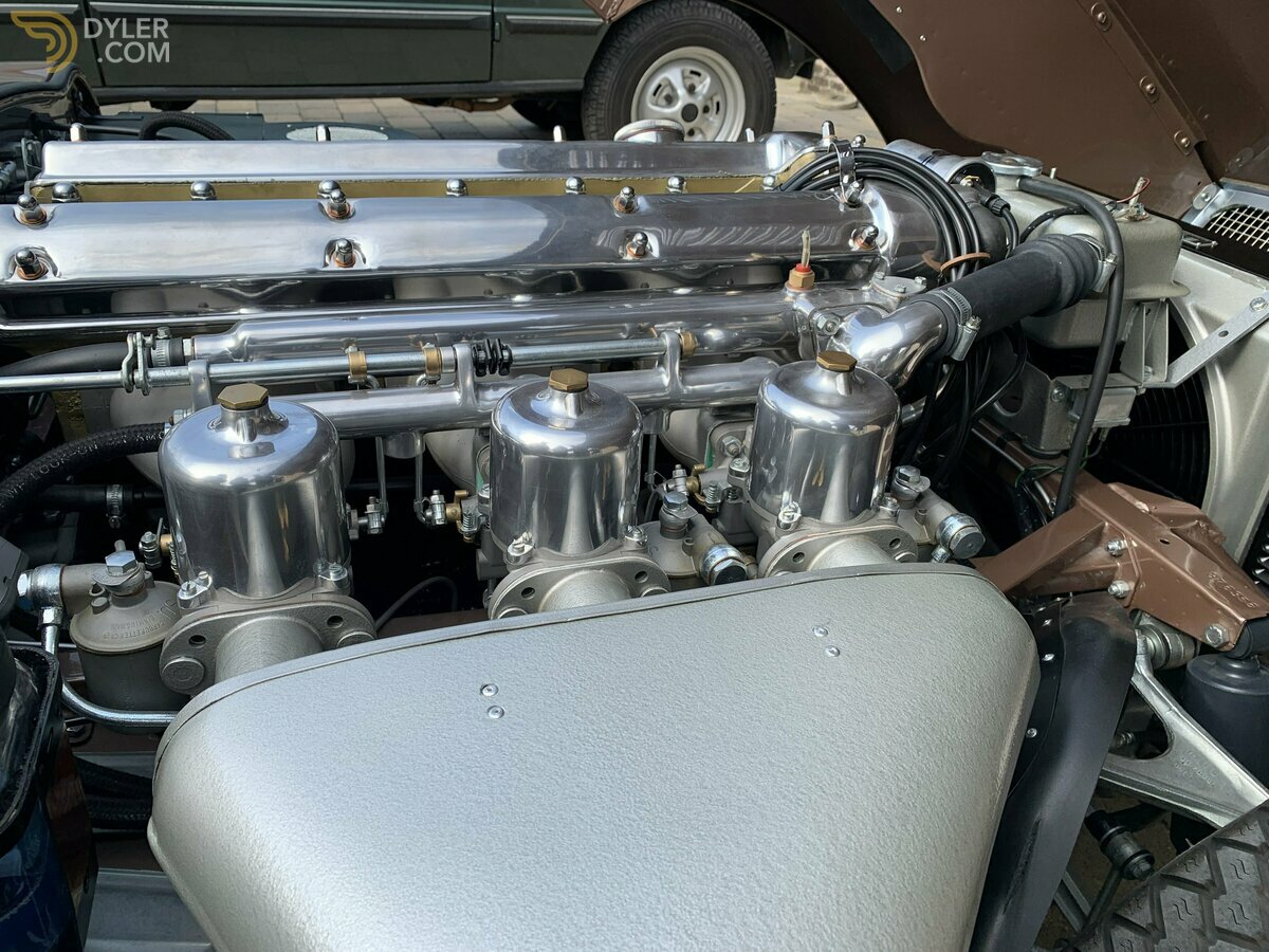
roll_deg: -4.8
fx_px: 953
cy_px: 476
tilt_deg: -28.4
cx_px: 634
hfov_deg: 67.3
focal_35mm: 26
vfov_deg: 53.1
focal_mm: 4.25
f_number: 1.8
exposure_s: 1/737
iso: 25
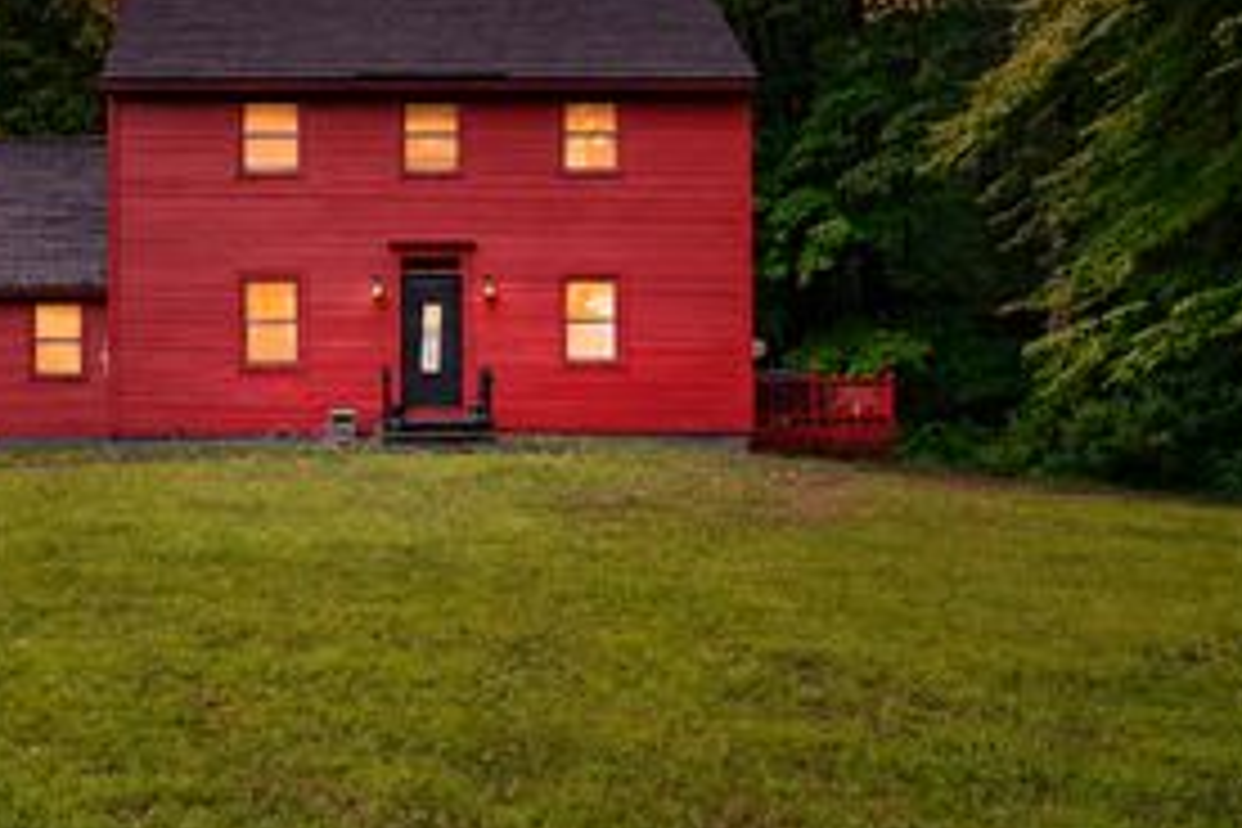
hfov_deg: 60.8
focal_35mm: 29
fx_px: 1000
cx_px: 342
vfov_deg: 44.9
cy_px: 448
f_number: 8
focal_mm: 16
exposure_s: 1/200
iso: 1600
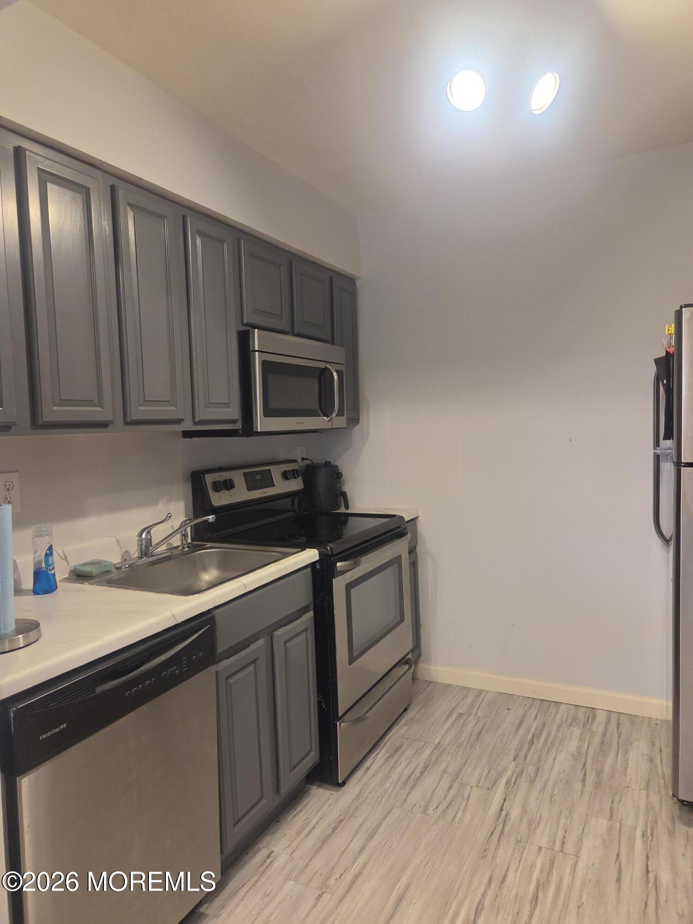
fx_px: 614
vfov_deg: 73.9
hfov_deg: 58.9
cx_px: 346
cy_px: 462
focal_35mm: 23
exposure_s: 1/120
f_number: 1.8
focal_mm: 5.4
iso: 320
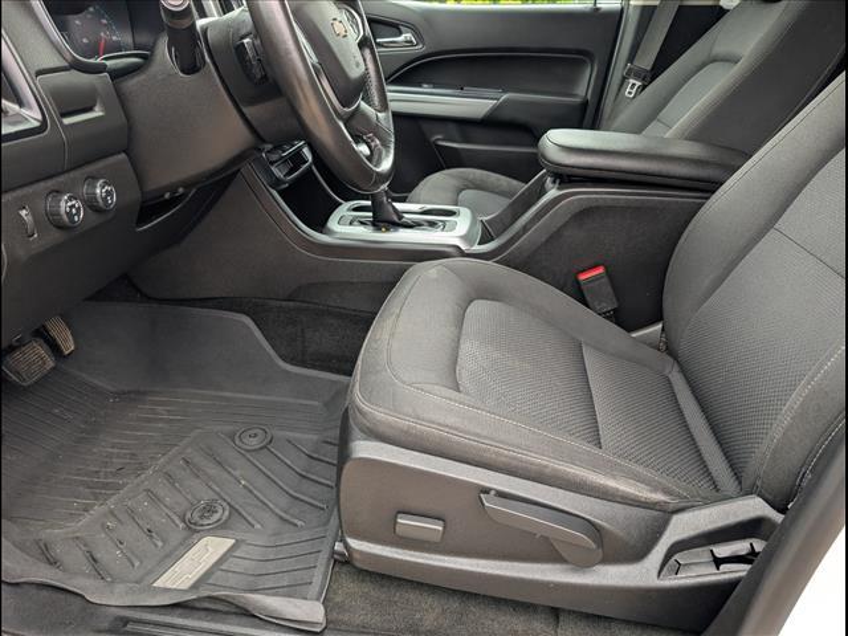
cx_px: 424
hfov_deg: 71.6
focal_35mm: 24
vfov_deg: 56.8
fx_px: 588
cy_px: 318
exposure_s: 1/312
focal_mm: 6.9
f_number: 1.68
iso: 138
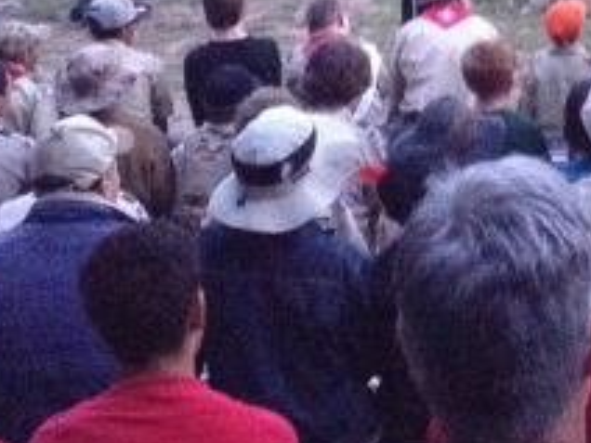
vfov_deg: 10.8
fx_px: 2254
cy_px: -220
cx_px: 627
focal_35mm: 132
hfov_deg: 14.6
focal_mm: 4.28
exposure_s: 1/15
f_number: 2.4
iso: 800
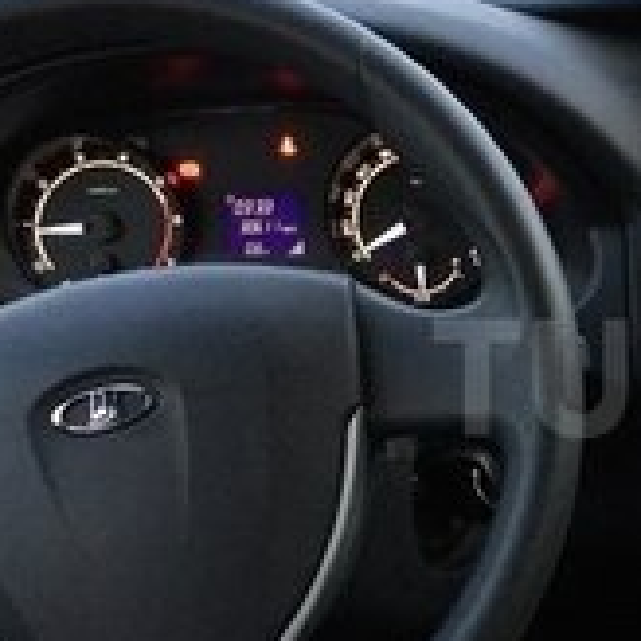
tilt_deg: -17.9
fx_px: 2158
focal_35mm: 103
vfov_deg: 16.9
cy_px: 377
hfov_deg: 16.0
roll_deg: +0.6
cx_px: 833
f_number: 2.2
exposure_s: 1/33
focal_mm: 4.15
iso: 160
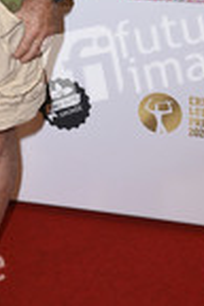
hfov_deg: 12.1
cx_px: -42
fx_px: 943
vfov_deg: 17.6
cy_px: -49
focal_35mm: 111
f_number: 5.6
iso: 640
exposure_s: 1/200
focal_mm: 40
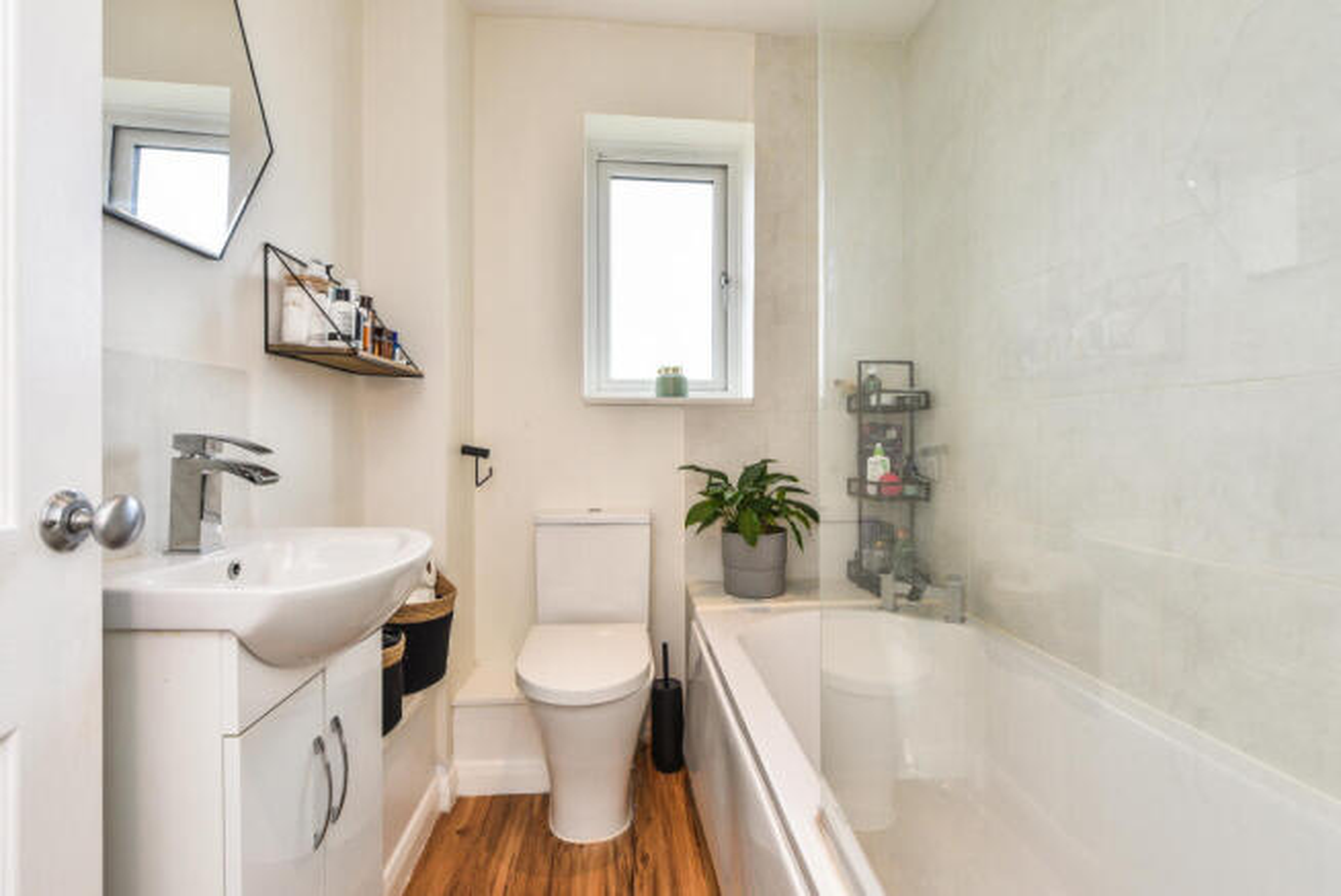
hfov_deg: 100.4
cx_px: 670
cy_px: 448
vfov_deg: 77.4
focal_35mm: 15
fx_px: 559
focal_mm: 15
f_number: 9
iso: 250
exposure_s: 1/25
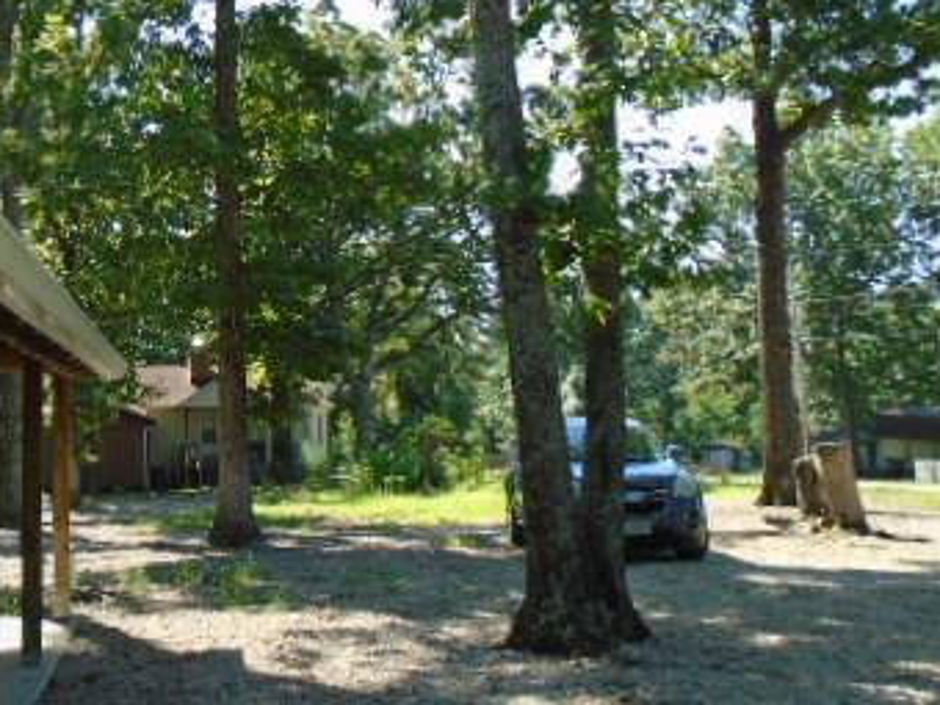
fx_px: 1331
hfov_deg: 37.7
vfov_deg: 29.5
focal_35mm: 49
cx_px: 213
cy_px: 241
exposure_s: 1/250
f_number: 3.2
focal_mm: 4.6
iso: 100
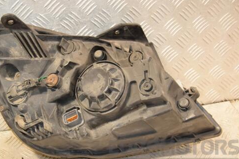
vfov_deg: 20.7
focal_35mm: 66
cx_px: 100
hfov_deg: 30.6
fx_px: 436
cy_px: 81
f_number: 5
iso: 800
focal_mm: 35
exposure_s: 1/125
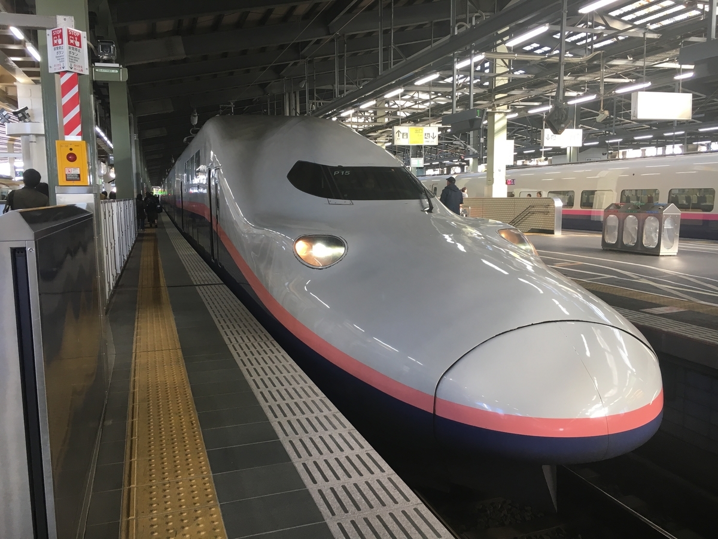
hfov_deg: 61.7
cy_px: 270
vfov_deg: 48.2
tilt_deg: -7.8
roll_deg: +1.9
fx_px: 602
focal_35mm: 29
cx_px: 359
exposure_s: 1/30
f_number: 2.2
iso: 25
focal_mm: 4.15
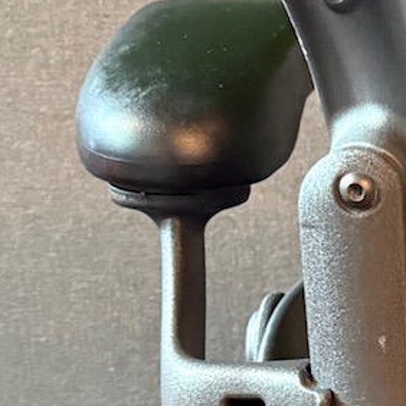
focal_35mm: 154
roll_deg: -1.0
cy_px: 422
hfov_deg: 10.2
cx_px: 881
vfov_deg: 11.2
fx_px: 2044
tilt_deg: -17.0
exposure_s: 1/33
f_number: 1.78
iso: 800
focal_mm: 6.76
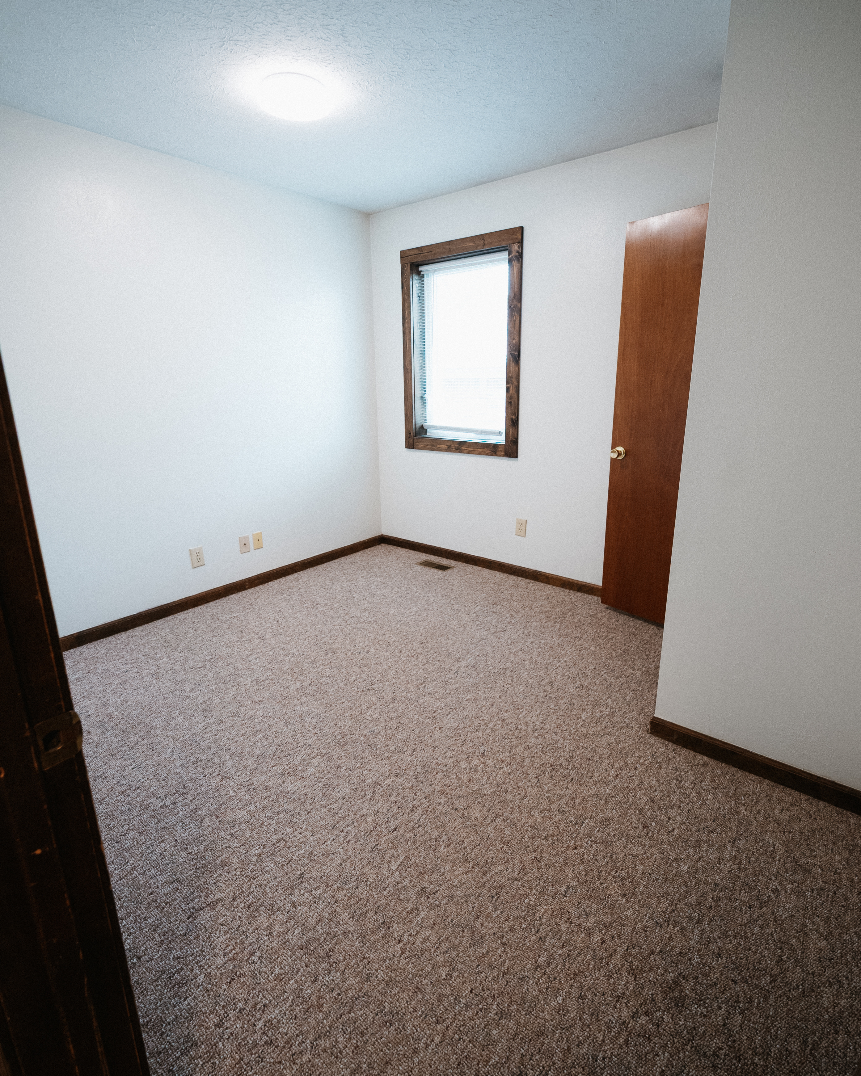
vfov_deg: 93.1
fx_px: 510
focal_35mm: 16
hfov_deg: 80.4
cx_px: 433
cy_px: 514
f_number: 4
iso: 1000
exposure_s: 1/30
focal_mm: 14
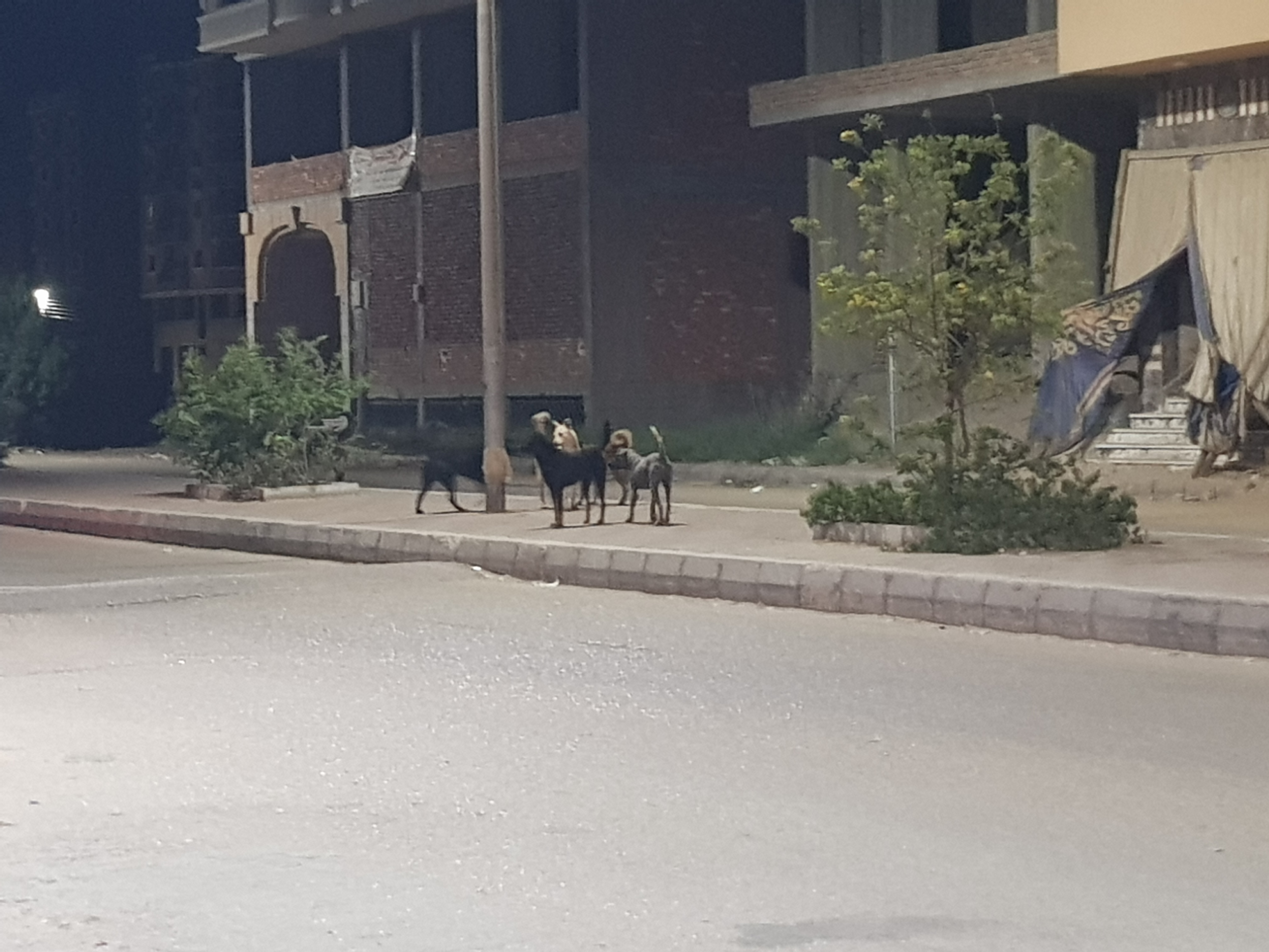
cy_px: 476
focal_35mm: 26
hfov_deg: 67.3
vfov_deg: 53.1
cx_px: 634
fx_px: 953
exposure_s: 1/14
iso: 250
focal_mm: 4.3
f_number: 1.7
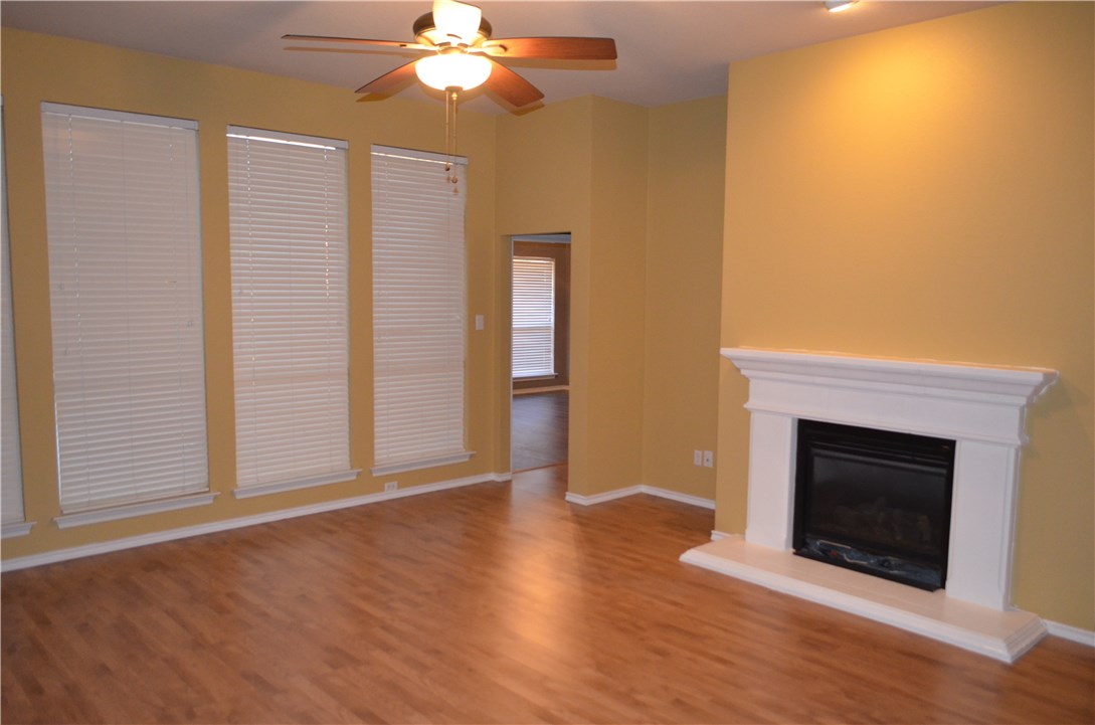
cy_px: 362
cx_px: 548
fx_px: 819
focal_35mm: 27
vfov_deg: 47.7
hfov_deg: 67.5
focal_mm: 18
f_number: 3.5
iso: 1800
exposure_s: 1/60
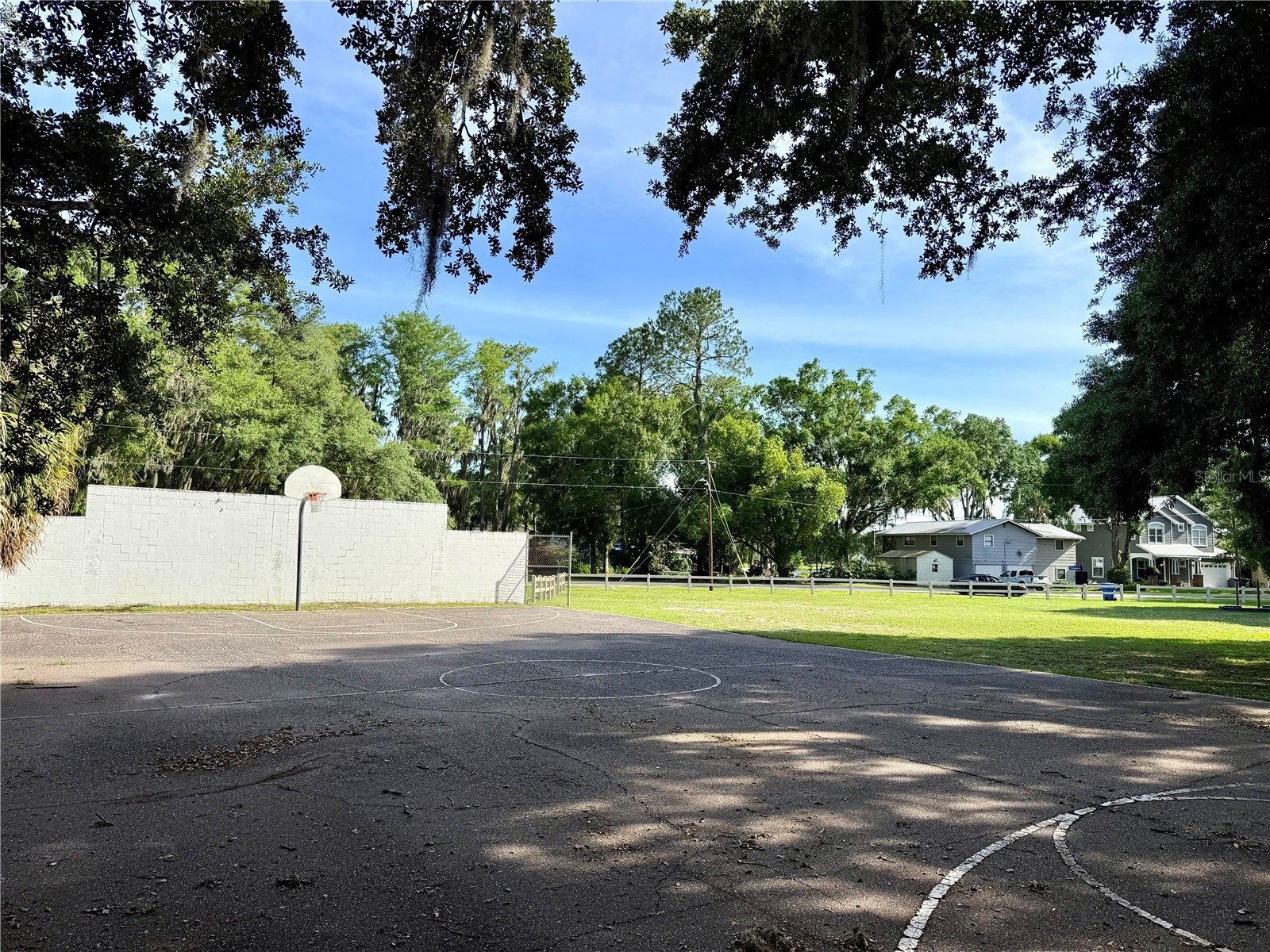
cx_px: 635
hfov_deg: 71.6
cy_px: 476
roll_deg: -1.5
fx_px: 881
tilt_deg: +5.9
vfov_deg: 56.8
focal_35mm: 24
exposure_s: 1/3584
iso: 80
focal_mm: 6.76
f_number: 1.78
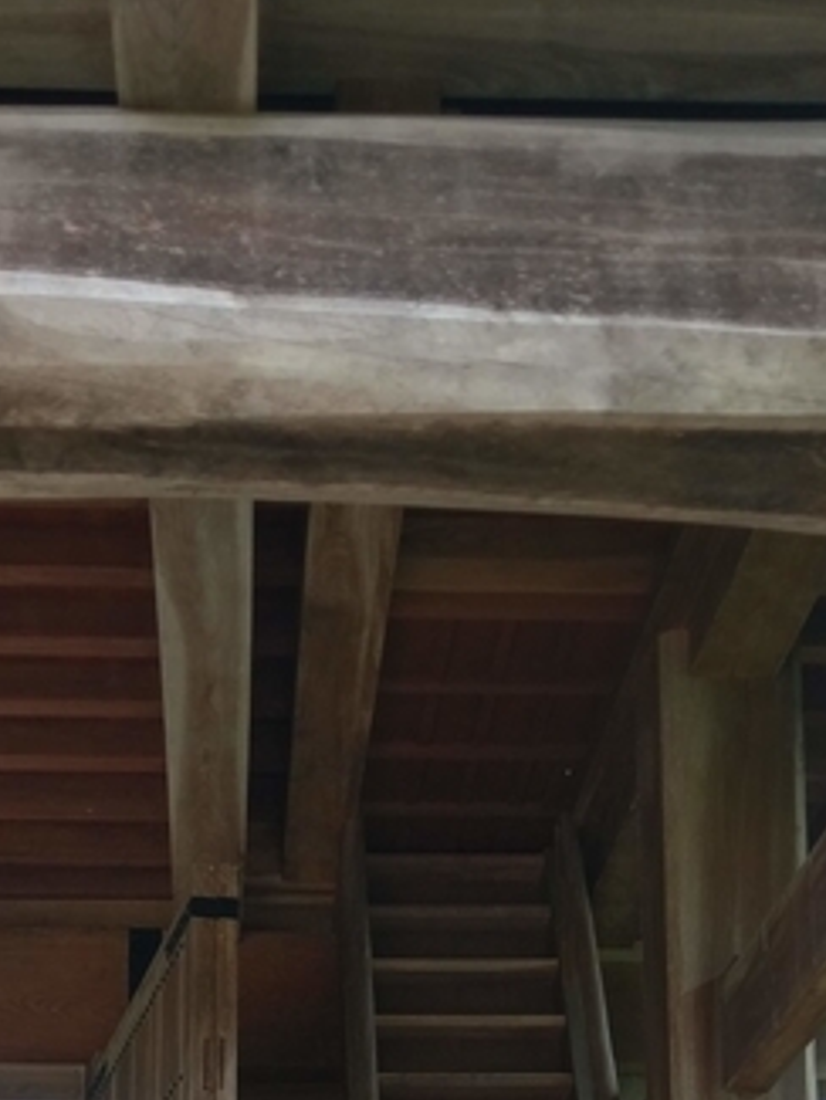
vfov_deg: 27.0
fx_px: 2035
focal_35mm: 64
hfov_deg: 22.9
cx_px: 291
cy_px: 1296
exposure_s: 1/121
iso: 100
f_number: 1.8
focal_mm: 4.58
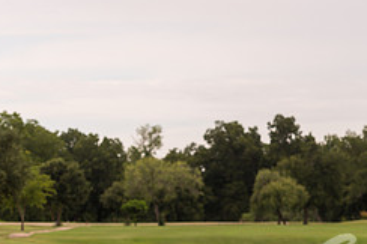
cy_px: 149
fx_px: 2423
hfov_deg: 8.7
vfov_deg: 5.8
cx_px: 269
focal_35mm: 238
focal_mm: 100
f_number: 2.8
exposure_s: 1/500
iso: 80
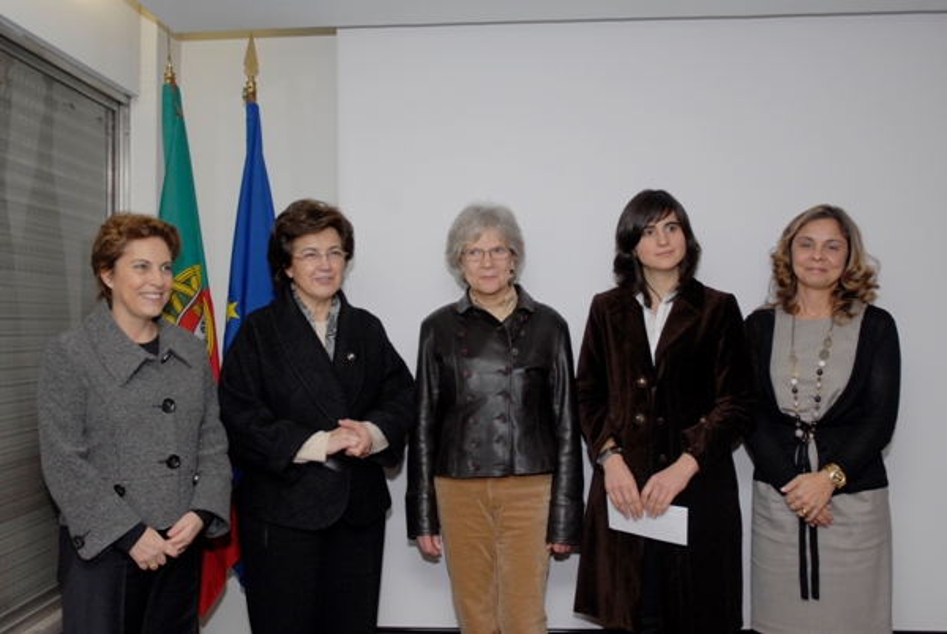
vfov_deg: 40.1
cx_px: 474
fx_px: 869
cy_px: 317
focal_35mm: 33
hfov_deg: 57.2
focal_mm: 22
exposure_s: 1/80
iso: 400
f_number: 5.6
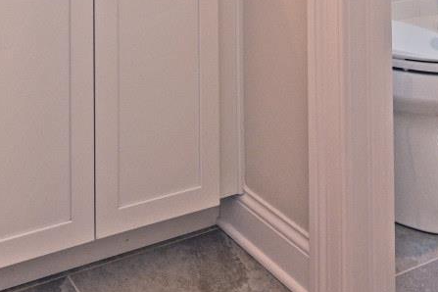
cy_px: -149
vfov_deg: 23.0
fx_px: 572
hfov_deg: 39.4
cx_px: 58
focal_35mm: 47
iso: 200
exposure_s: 1/100
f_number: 5
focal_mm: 14
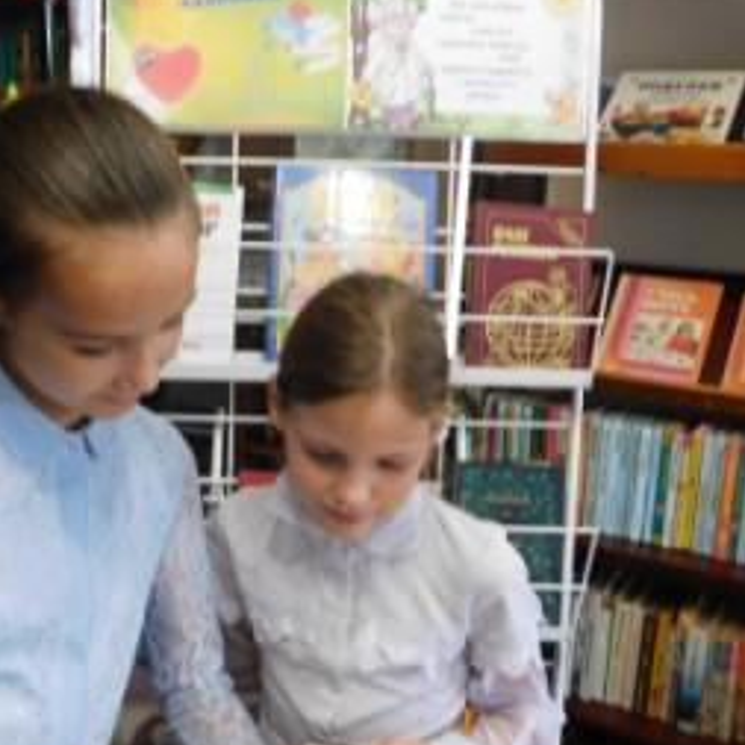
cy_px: 430
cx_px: 324
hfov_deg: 45.9
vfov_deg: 45.9
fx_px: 877
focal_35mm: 36
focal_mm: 4
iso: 400
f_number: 3
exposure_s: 1/30
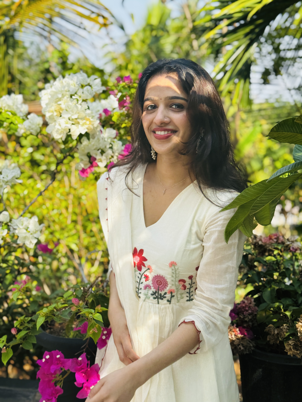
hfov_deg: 30.3
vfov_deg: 39.7
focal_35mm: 48
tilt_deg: -4.8
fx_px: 558
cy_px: 201
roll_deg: -0.4
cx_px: 151
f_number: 1.78
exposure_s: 1/1312
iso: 64
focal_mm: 6.76
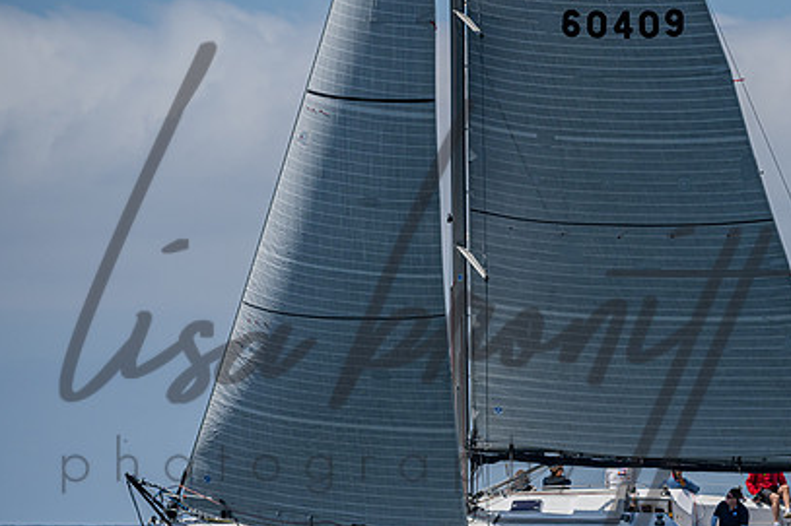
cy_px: 398
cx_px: 529
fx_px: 8433
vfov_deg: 3.6
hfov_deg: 5.4
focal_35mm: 384
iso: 320
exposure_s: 1/5000
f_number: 5.6
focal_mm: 220
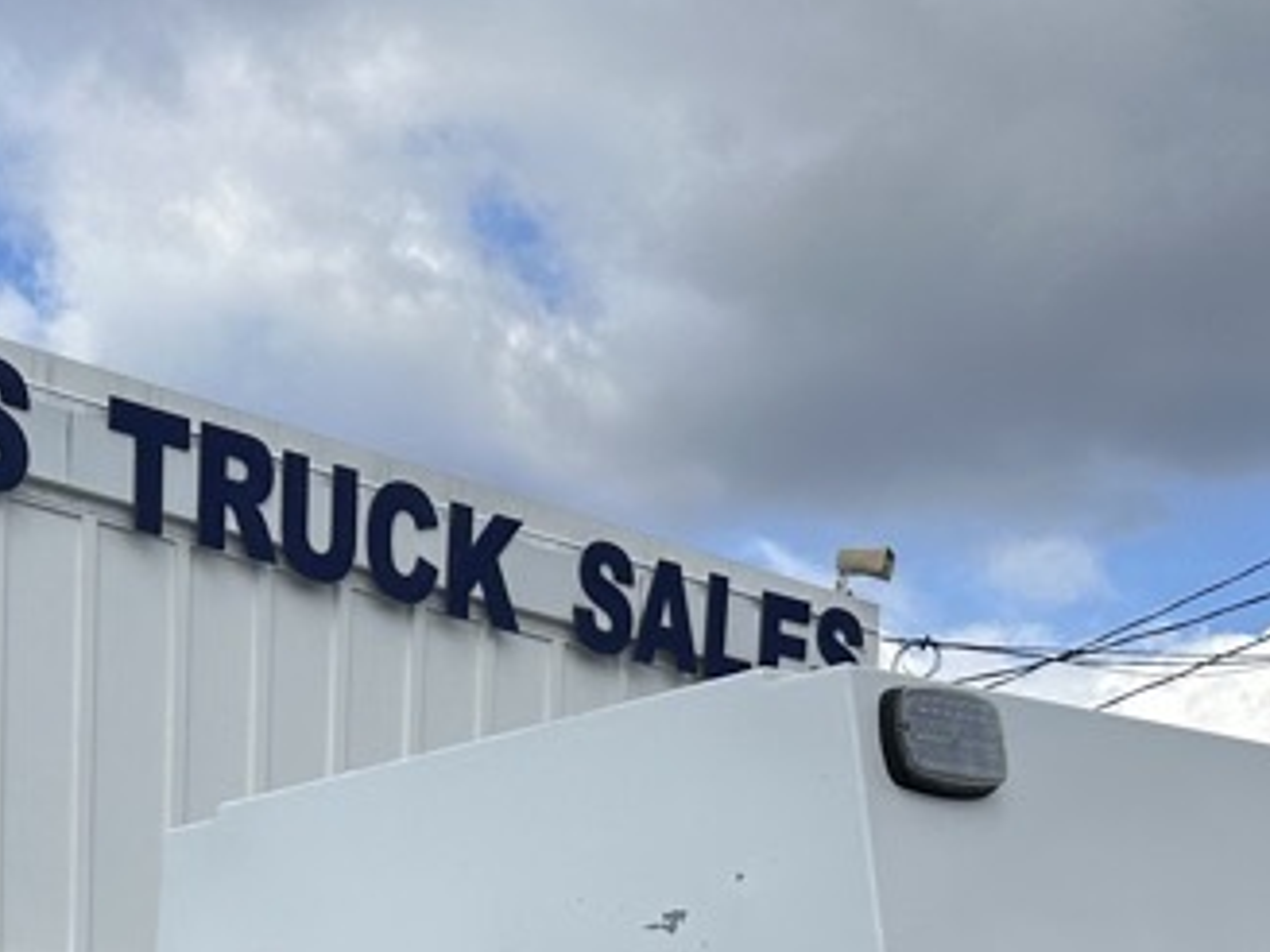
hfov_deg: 25.3
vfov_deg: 17.5
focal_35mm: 75
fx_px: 2752
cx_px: 159
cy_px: 1455
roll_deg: -1.3
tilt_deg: -3.0
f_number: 1.78
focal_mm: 6.86
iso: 80
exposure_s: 1/4348
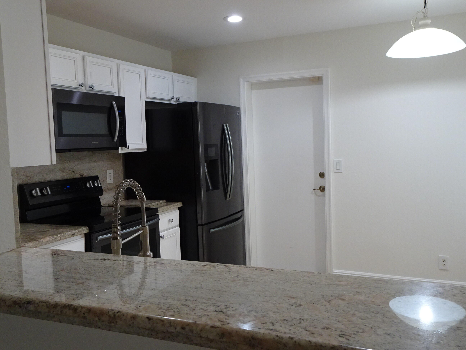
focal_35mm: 32
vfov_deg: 44.2
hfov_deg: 56.8
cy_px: 175
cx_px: 233
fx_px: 431
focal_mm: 5.43
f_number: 4.5
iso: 400
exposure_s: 1/40
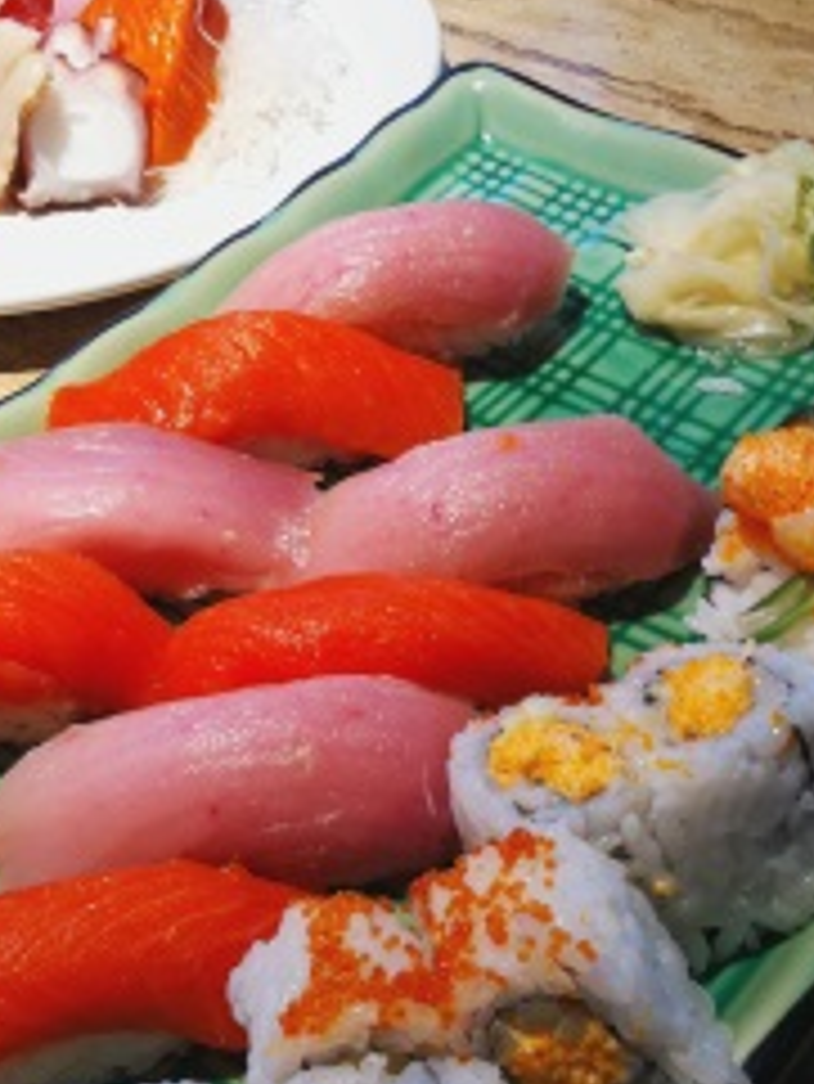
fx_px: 1817
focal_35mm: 58
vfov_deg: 33.1
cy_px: 670
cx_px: 391
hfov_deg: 25.3
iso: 80
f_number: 2.8
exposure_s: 1/15
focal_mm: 3.85
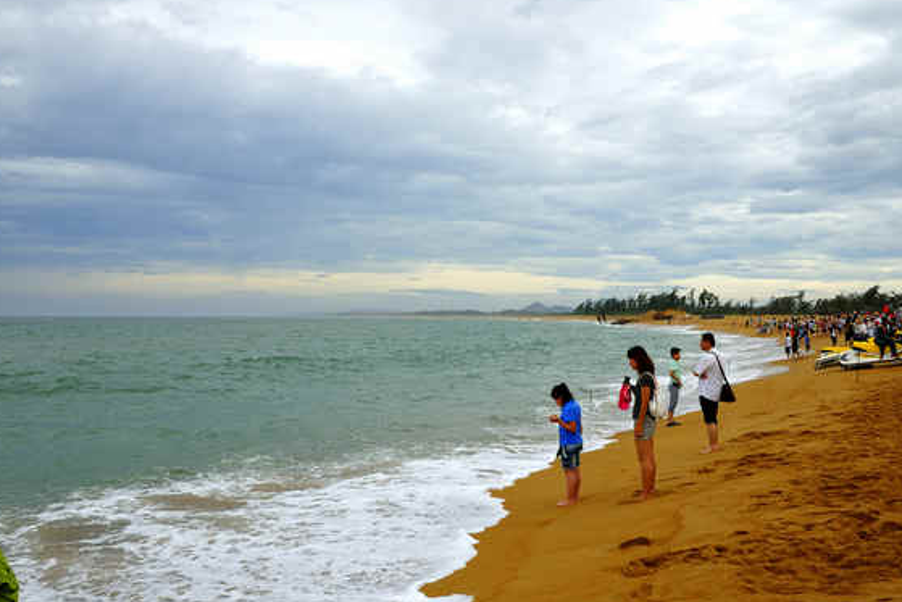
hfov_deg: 61.9
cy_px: 350
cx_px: 437
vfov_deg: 43.5
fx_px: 752
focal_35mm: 30
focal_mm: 16
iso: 200
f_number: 9
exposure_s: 1/160
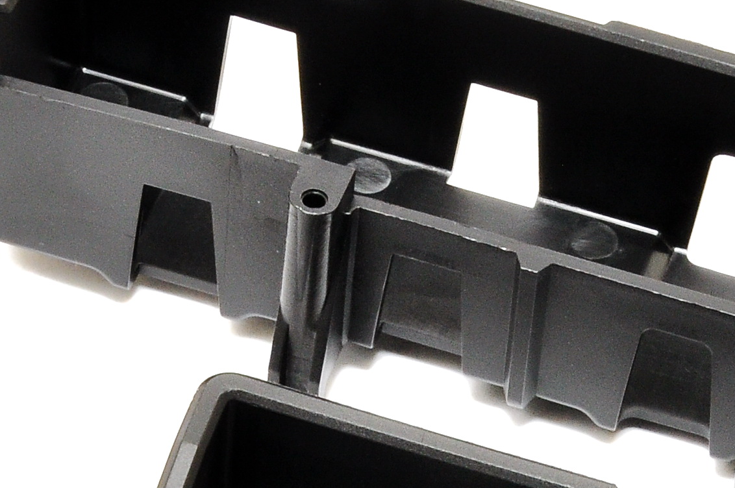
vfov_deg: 5.5
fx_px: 5098
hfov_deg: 8.2
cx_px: 613
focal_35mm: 250
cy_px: 482
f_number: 22
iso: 400
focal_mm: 44
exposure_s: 1/60
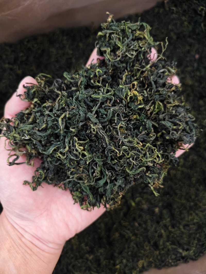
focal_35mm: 23
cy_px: 137
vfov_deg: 73.9
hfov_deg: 58.9
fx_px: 183
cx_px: 103
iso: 8197
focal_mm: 5.56
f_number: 1.88
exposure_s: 1/253
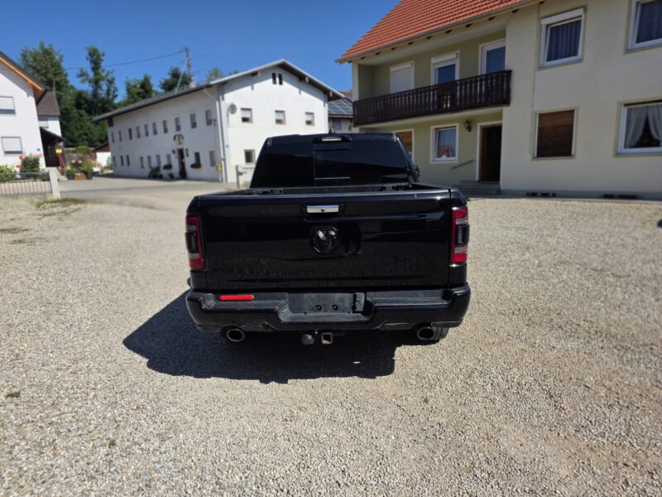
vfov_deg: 58.9
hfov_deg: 73.9
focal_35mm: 23
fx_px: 440
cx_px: 331
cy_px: 248
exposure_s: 1/7333
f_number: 1.7
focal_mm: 6.25
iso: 80
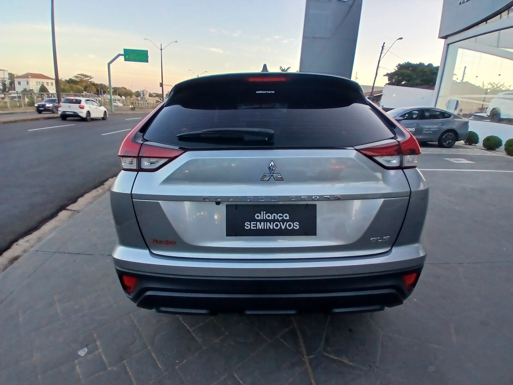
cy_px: 192
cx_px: 256
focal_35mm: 17
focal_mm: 1.4
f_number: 2.2
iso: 80
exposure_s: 1/120
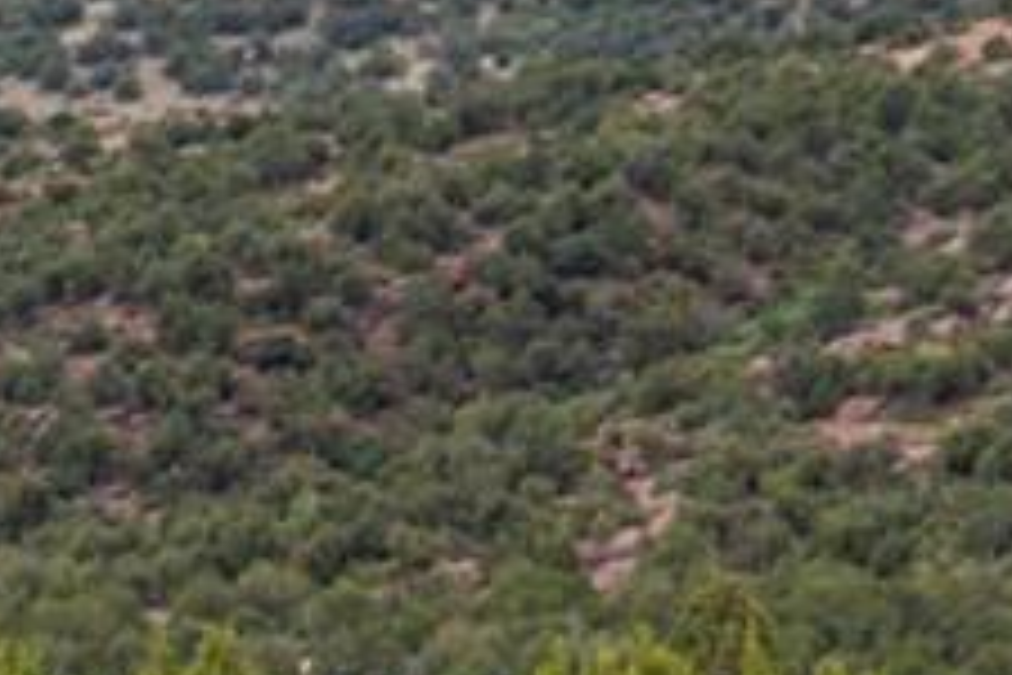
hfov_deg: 4.1
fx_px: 14139
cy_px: 1440
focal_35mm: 503
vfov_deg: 2.7
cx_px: 2011
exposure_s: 1/400
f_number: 5
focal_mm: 70
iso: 200
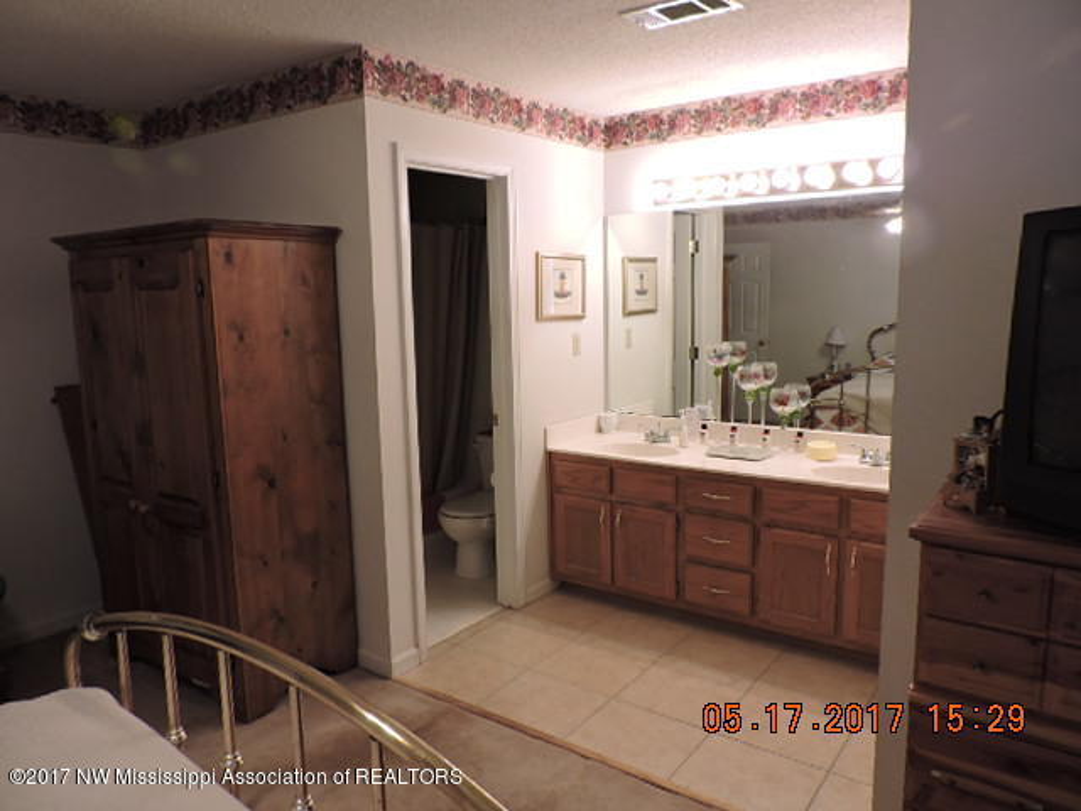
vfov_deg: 56.8
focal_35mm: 24
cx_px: 540
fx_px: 749
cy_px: 406
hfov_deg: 71.6
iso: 320
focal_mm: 4.3
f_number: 3
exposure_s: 1/30
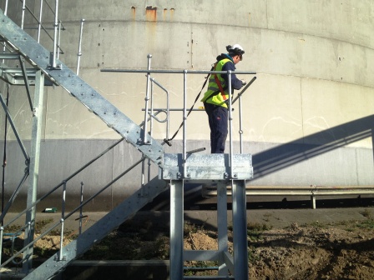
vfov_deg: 40.7
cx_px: 187
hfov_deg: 52.6
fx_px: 378
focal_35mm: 35
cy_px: 140
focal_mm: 4.28
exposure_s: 1/1842
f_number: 2.4
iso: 50
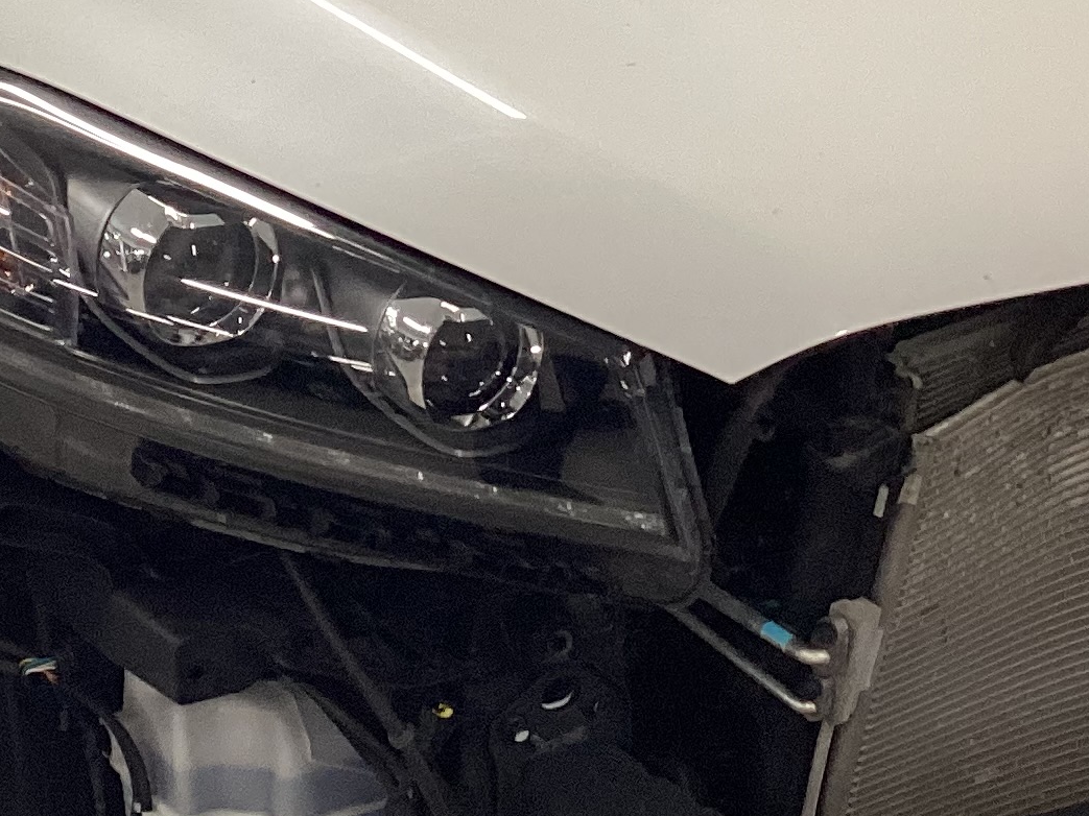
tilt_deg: -20.7
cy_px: 121
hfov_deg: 20.1
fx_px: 3051
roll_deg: -1.4
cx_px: 299
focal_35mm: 97
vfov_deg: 15.1
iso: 100
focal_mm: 3.3
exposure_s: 1/60
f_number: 2.4
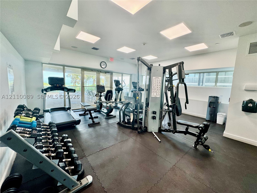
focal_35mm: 14
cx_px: 128
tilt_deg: -8.4
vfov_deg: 85.7
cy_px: 96
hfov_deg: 102.1
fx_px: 104
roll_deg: -2.7
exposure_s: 1/120
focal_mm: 2.22
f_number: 2.2
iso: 160
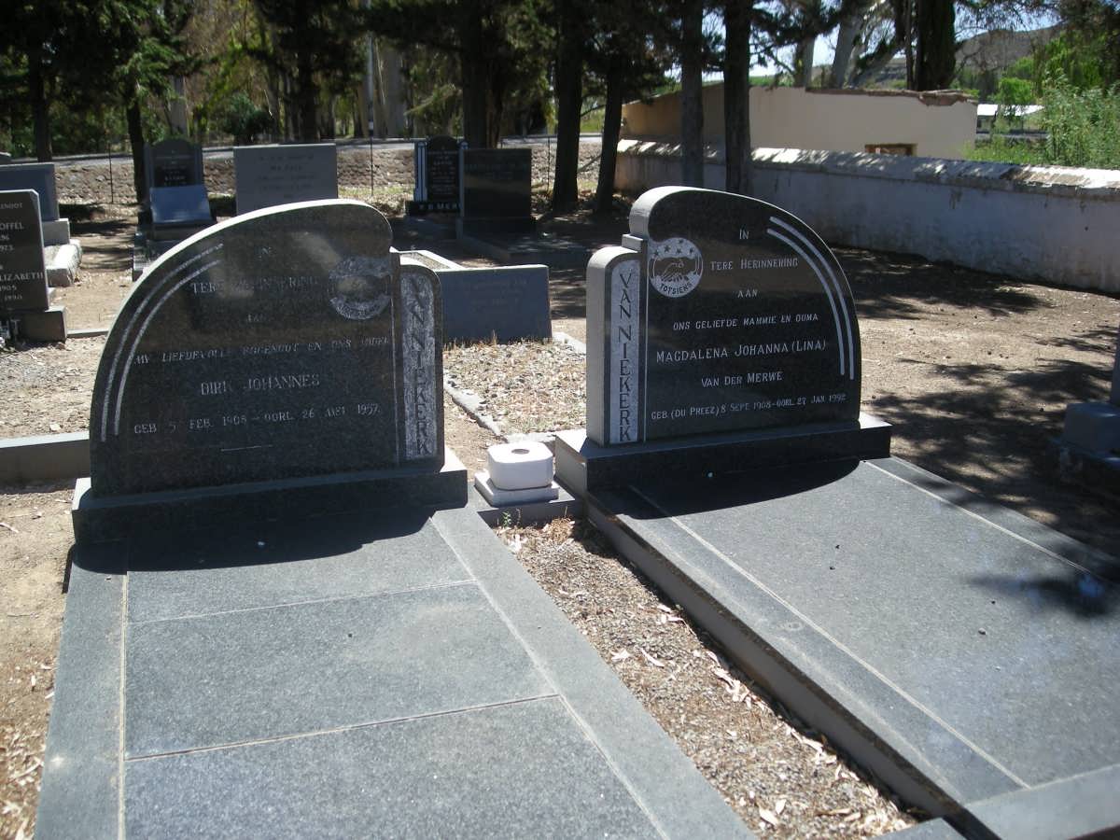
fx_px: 1132
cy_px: 420
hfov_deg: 52.6
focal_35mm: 35
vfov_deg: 40.7
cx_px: 560
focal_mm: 5.7
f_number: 2.8
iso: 50
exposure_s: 1/446
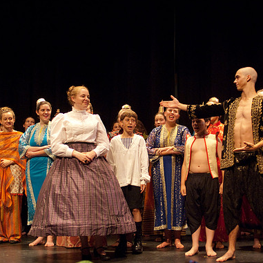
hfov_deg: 26.0
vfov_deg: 26.1
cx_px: 170
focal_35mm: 66
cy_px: 130
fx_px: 567
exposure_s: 1/125
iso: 1000
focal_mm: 34
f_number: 2.8
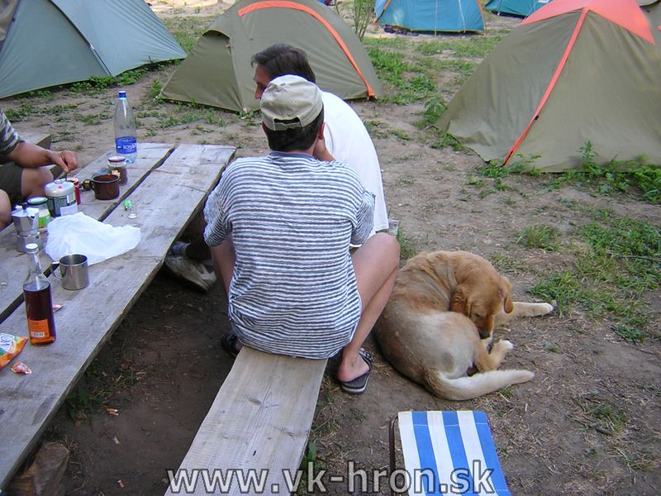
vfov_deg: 39.7
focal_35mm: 36
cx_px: 330
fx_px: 687
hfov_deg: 51.4
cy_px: 248
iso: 100
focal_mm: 4.7
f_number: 2.6
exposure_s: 1/94.6
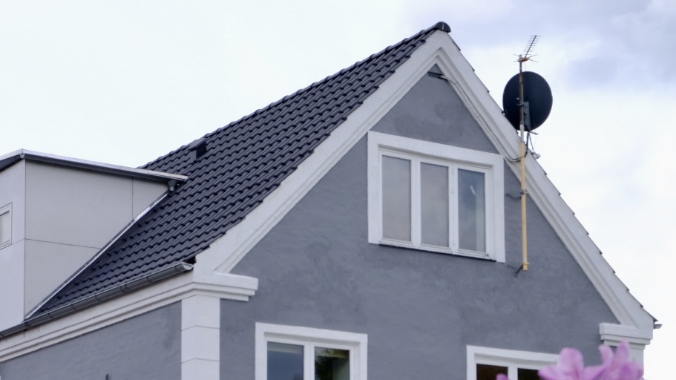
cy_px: 430
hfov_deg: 22.2
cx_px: 410
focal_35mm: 96
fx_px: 1720
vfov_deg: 12.4
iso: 200
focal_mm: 31.5
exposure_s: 1/100
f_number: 14
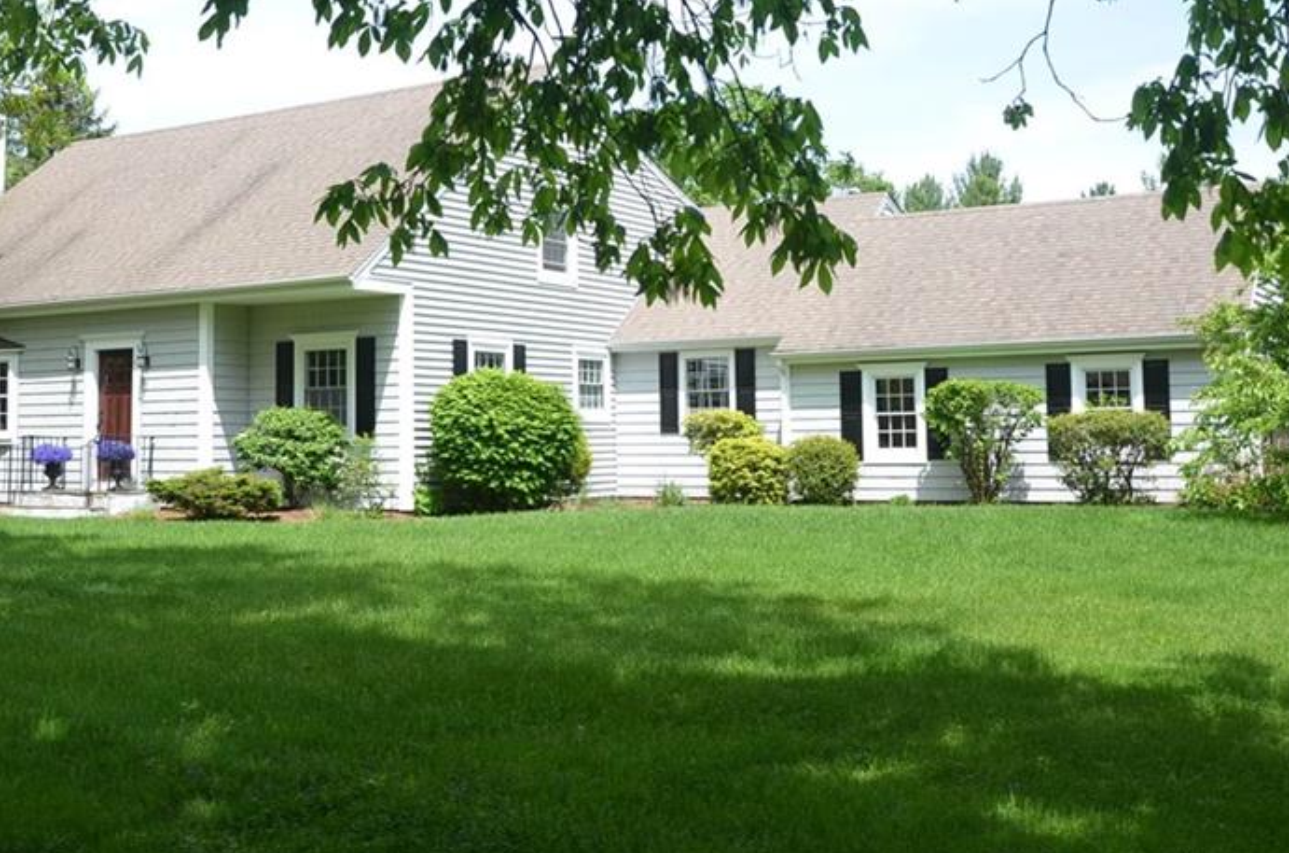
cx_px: 534
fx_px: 1429
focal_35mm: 40
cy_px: 270
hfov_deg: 48.3
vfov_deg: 32.9
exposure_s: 1/400
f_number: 7.1
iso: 200
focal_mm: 18
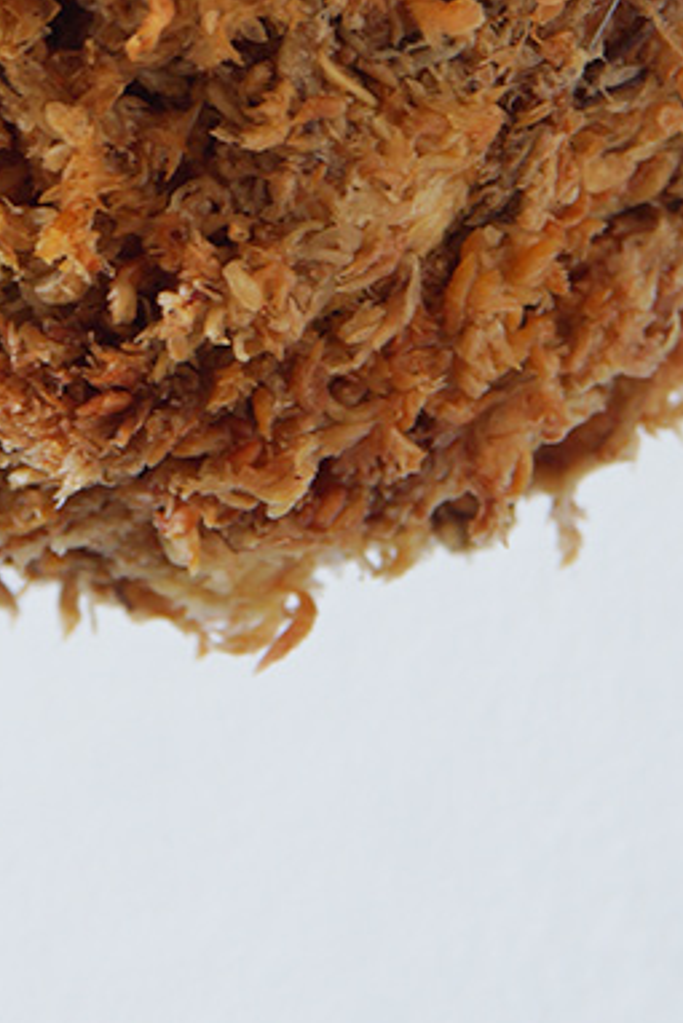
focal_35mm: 330
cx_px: -19
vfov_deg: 6.2
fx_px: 9382
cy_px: -501
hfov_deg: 4.2
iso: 100
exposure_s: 1/3
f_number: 6.3
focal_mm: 70
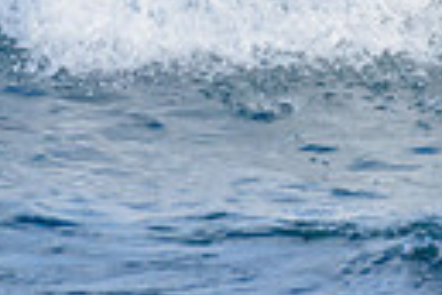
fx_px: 33700
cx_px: 809
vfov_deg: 0.5
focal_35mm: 2745
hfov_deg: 0.8
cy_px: -173
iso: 500
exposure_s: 1/1250
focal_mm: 500
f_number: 5.6
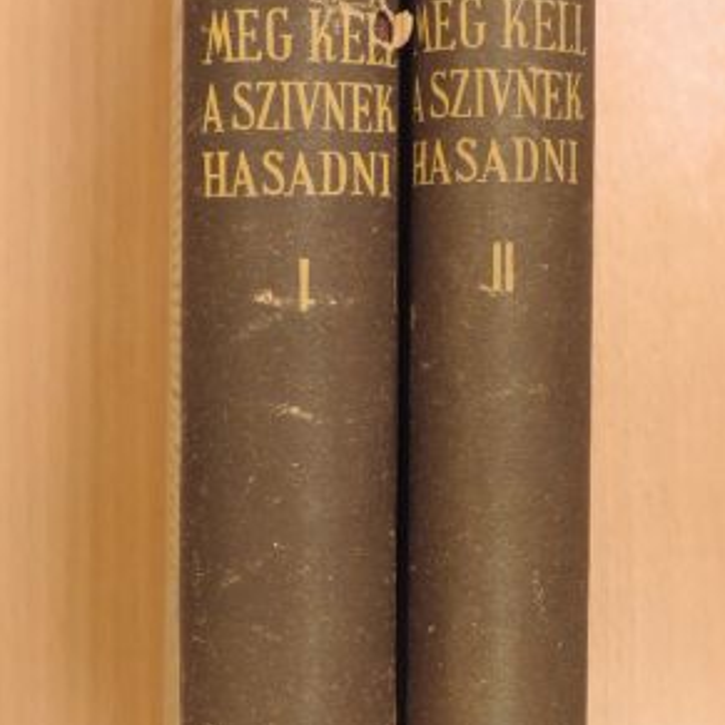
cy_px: 384
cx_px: 429
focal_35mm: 68
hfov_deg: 25.3
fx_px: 1611
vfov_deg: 25.4
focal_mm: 6.2
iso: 400
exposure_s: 1/15
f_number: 4.1
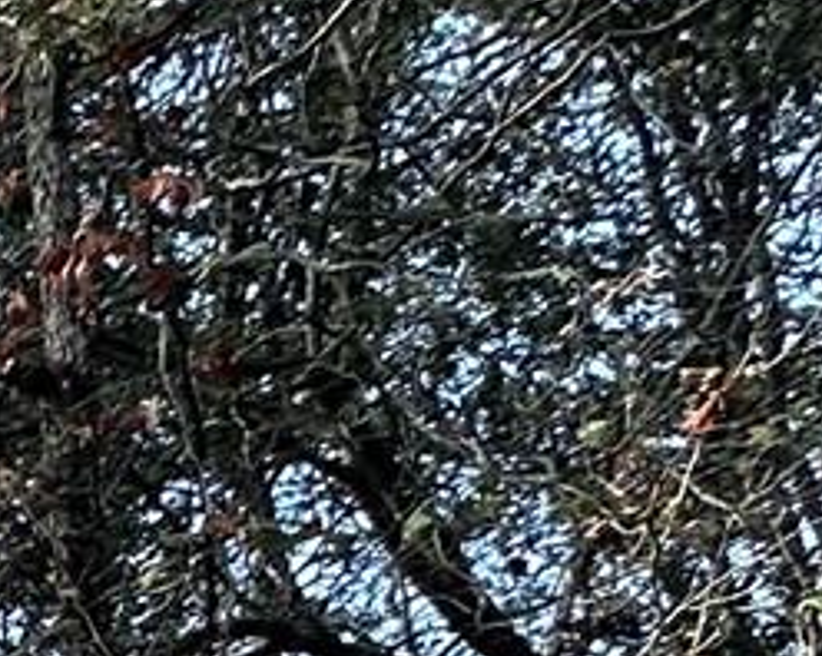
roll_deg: +0.4
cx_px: -1846
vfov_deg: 10.6
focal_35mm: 113
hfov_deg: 10.3
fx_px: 2747
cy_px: 1809
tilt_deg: +8.0
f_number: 2.2
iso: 40
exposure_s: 1/155
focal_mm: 2.22
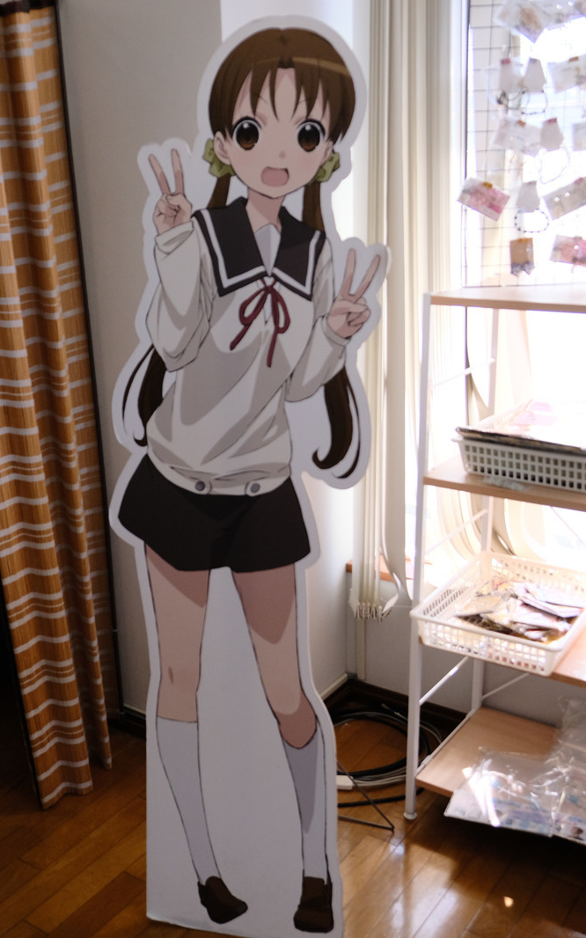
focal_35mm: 32
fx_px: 818
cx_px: 272
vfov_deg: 59.7
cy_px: 472
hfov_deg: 39.4
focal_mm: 20.8
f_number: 4
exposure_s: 1/350
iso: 1250
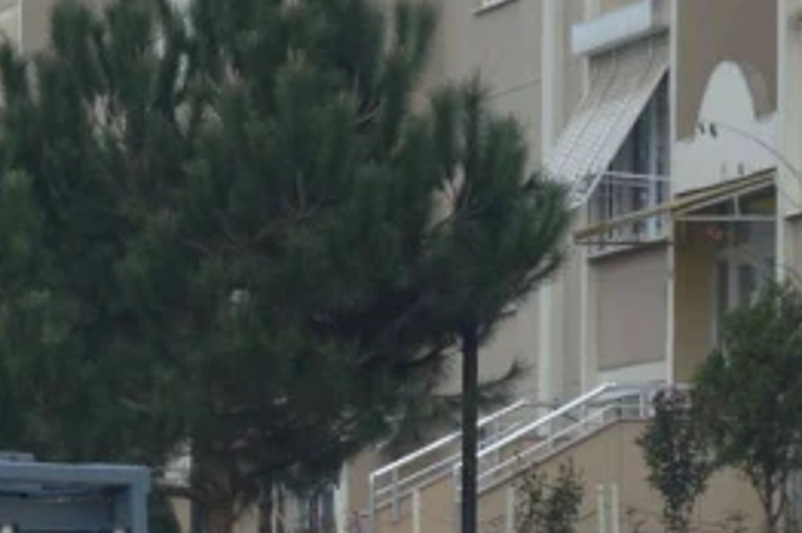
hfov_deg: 6.4
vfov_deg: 4.2
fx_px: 7186
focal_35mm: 323
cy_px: 884
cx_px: 40
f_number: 6.3
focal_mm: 55
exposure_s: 1/160
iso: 100
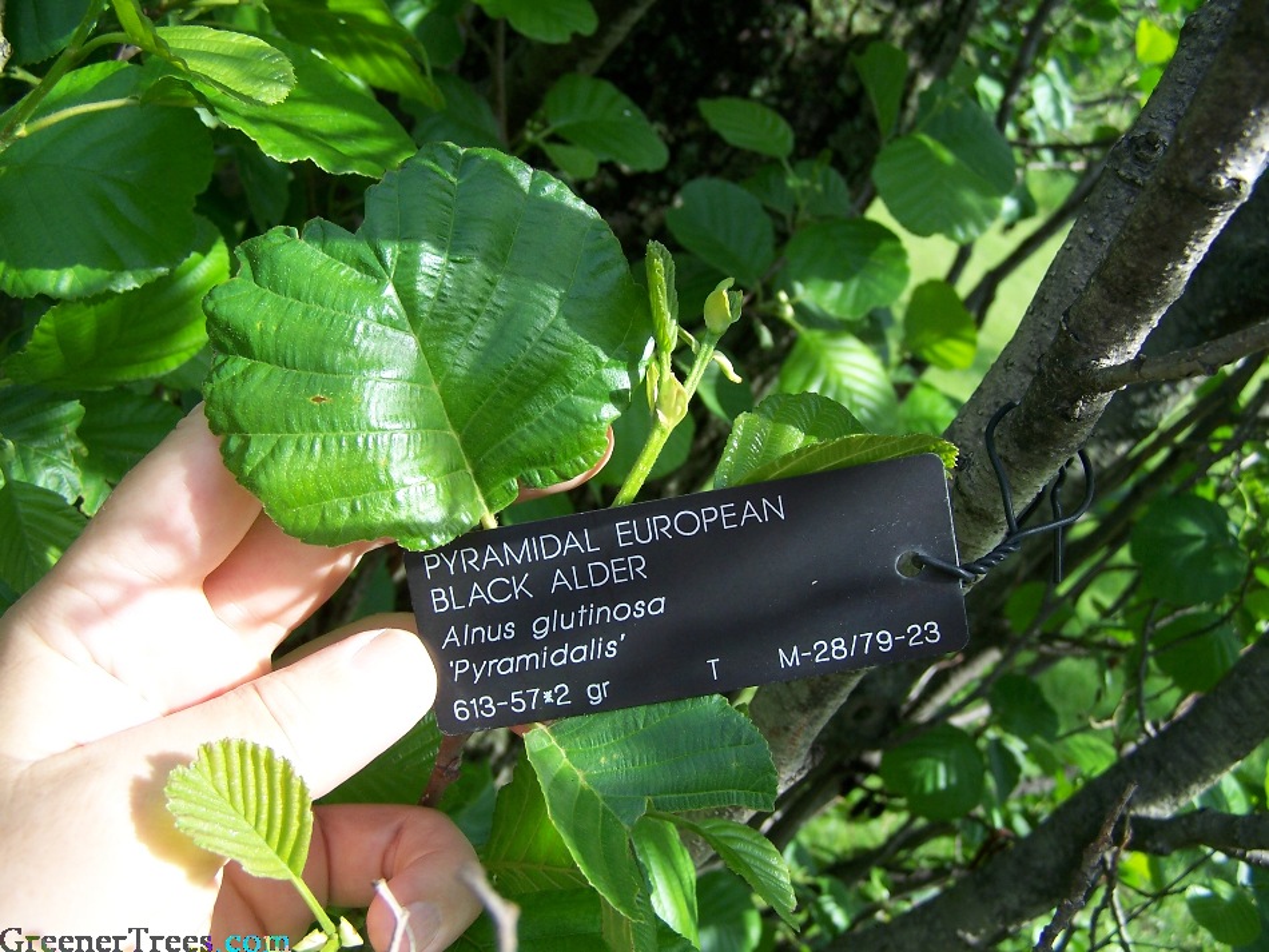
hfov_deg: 49.0
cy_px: 476
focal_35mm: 38
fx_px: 1393
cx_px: 634
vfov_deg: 37.7
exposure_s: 1/400
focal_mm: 6.3
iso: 80
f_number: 2.8
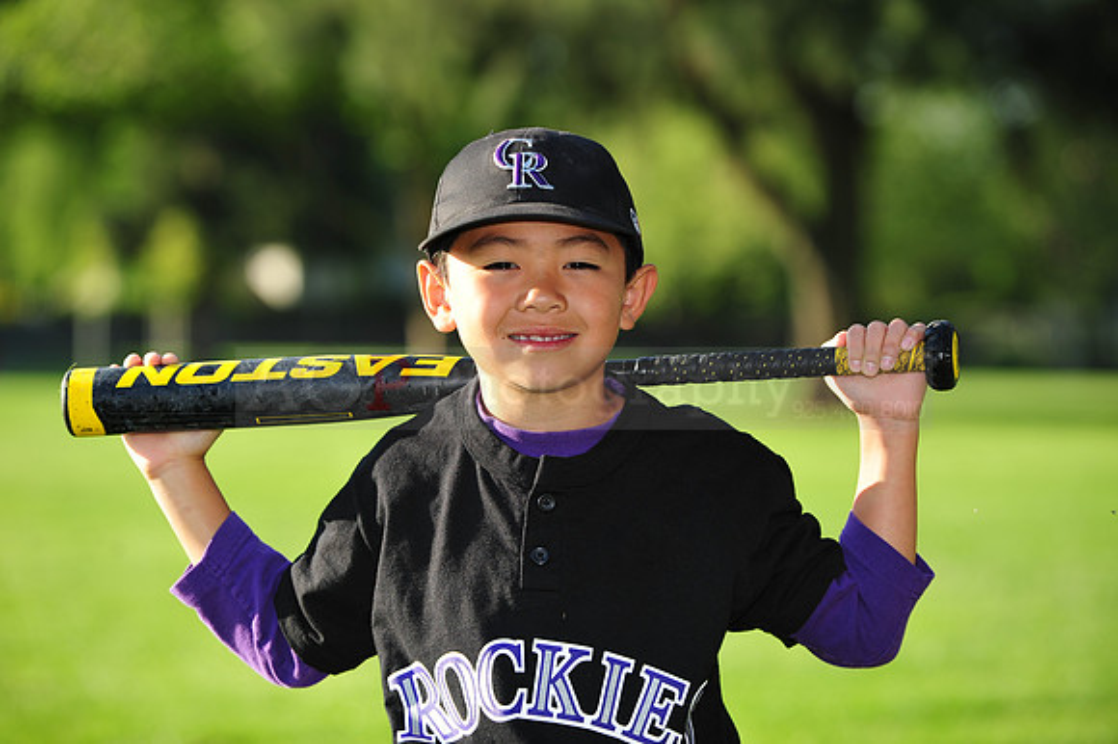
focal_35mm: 145
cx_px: 559
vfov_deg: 9.5
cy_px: 372
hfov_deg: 14.2
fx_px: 4500
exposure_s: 1/500
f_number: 5
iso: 200
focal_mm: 145
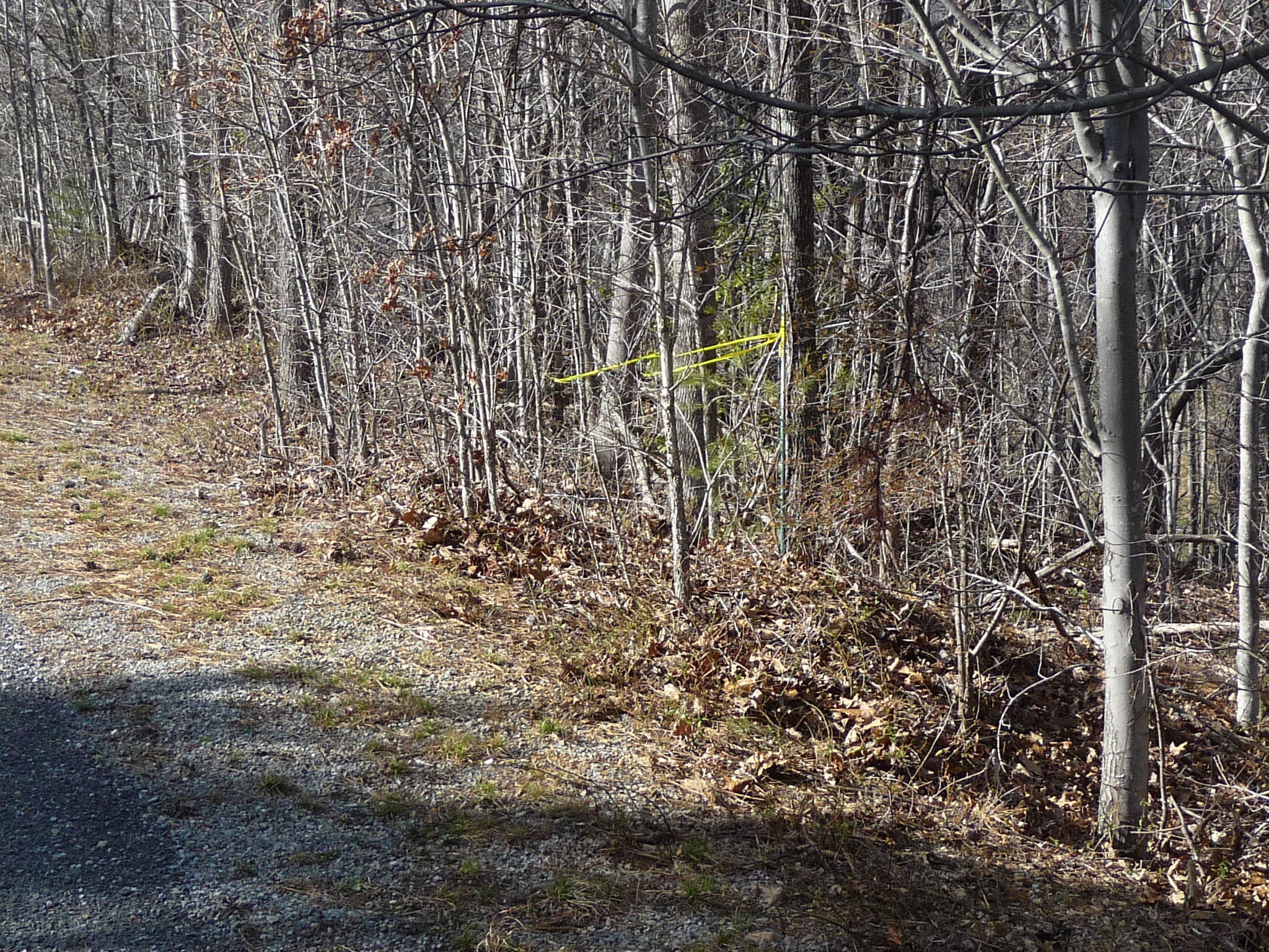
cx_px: 634
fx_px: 2969
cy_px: 476
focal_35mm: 81
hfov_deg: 24.1
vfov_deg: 18.2
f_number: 4.2
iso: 100
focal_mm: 8
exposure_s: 1/400
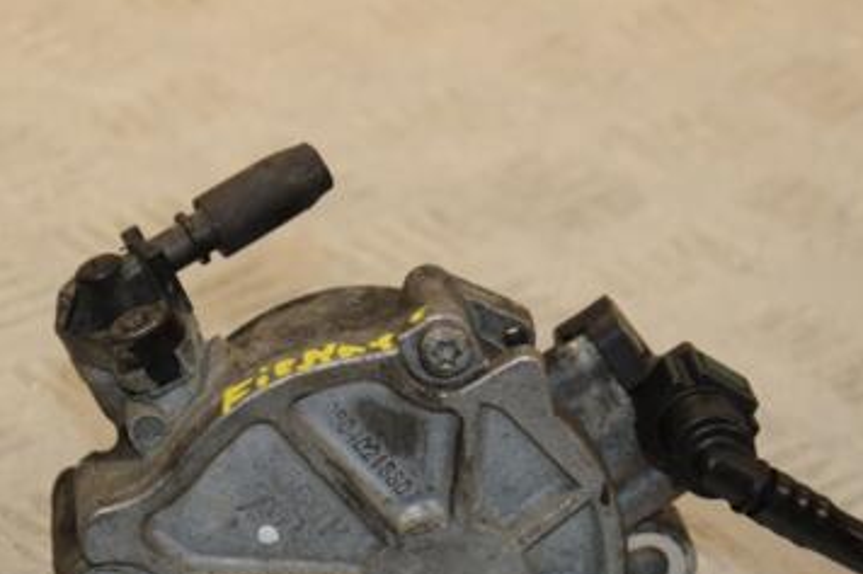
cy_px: 475
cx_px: 415
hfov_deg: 10.8
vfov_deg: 7.2
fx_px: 4549
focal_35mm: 190
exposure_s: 1/200
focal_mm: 75
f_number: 6.3
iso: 800
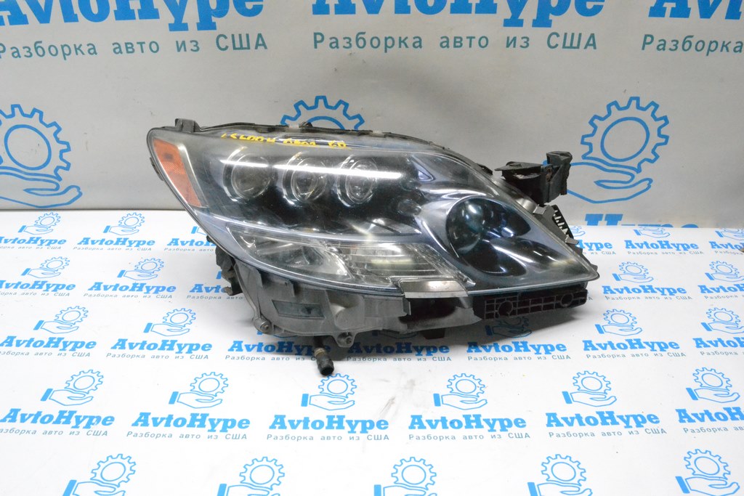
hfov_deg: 67.4
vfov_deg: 47.9
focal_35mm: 27
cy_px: 248
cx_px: 372
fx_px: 558
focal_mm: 18
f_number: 14
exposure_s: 1/80
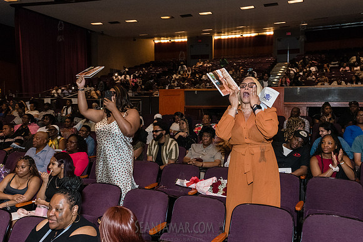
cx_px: 182
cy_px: 121
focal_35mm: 30
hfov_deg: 61.7
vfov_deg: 43.5
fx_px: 304
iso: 5000
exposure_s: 1/200
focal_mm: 24
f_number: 4
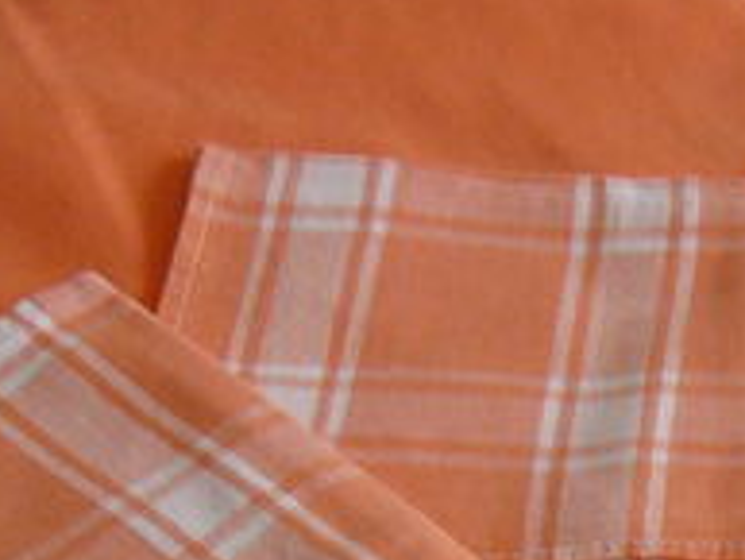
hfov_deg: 12.8
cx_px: 1177
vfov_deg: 9.6
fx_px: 3123
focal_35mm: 145
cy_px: 1062
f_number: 2.8
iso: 100
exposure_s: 1/125
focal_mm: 4.6
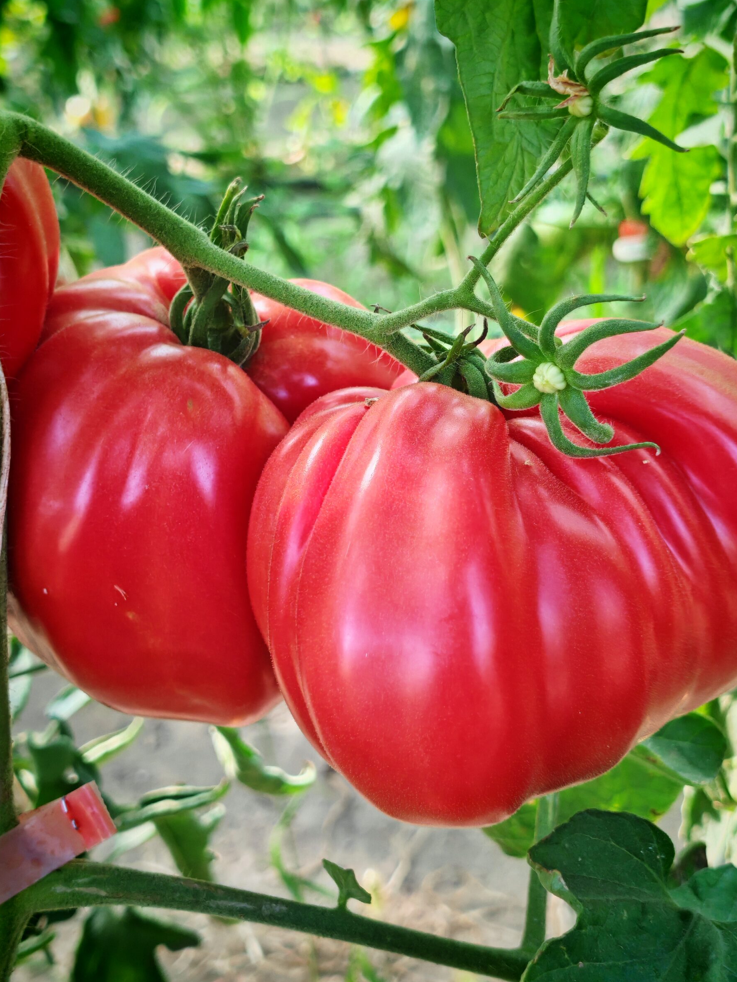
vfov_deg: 34.3
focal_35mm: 56
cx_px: 388
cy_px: 483
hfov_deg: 26.1
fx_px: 1590
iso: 125
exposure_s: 1/100
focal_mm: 5.4
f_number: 1.6
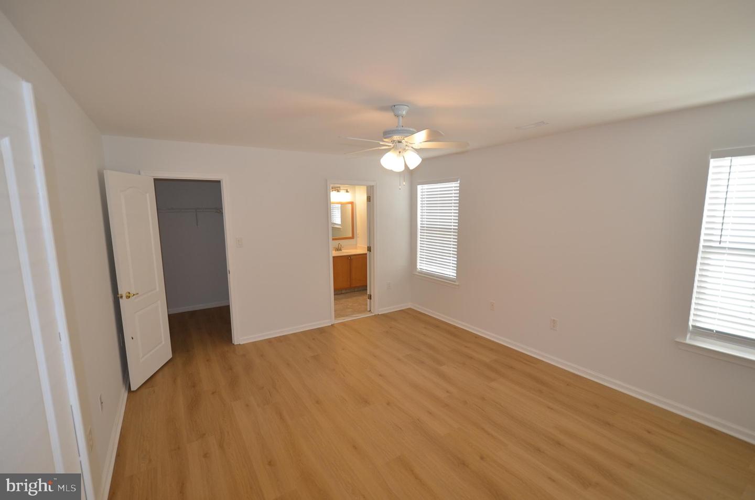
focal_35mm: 15
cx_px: 378
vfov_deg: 77.0
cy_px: 250
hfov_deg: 100.5
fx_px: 314
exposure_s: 1/125
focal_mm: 10
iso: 320
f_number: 3.5
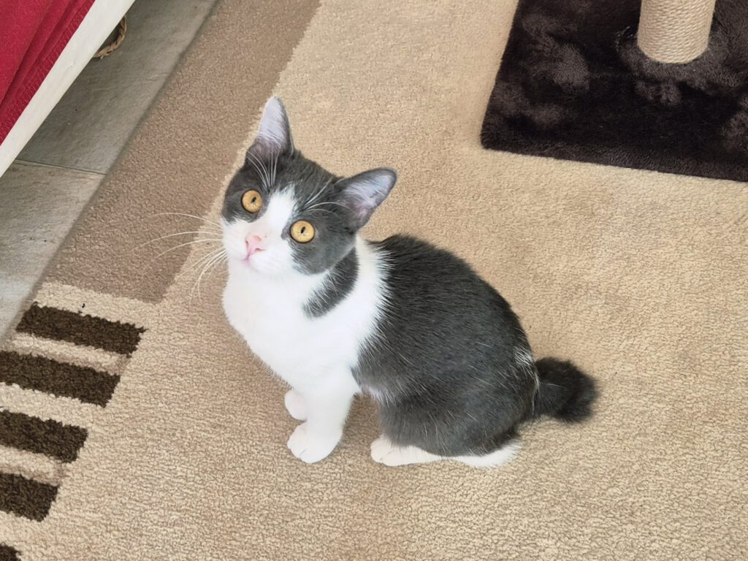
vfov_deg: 58.9
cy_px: 280
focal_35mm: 23
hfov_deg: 73.9
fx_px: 497
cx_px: 374
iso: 160
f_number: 1.8
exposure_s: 1/100
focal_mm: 5.4
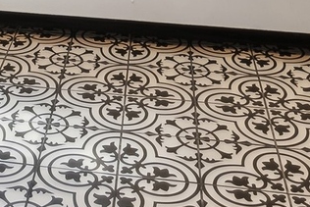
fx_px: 749
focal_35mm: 87
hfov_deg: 22.5
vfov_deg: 12.2
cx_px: 3
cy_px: -306
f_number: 8
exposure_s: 1/8
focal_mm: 17
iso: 200
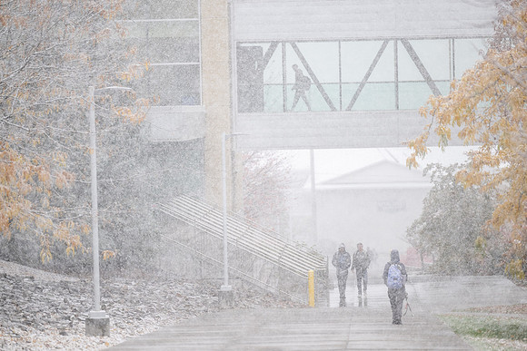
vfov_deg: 6.9
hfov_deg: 10.3
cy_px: 176
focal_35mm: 200
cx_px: 264
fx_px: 2928
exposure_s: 1/800
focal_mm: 200
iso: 800
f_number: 2.8
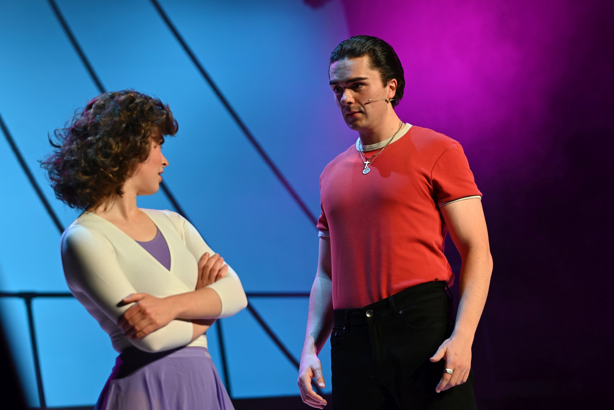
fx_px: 1791
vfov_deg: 13.1
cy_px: 205
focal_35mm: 105
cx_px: 307
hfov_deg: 19.4
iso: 800
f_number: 4
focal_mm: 105
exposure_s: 1/80
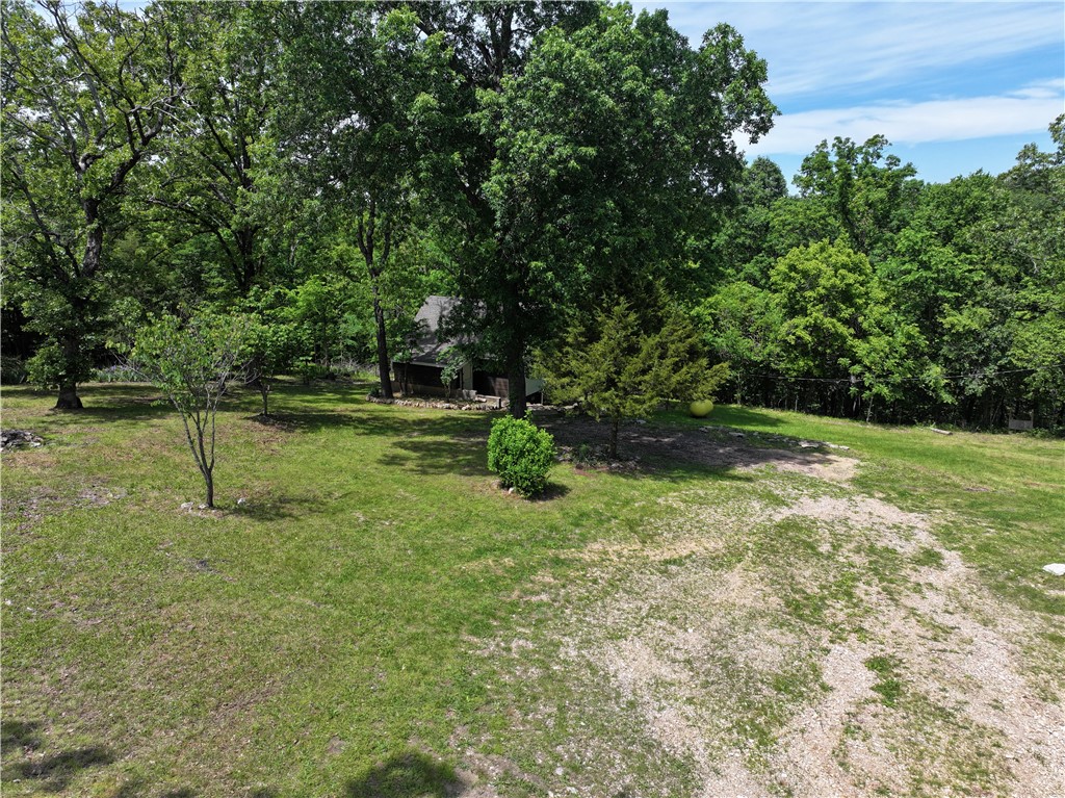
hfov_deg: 71.6
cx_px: 532
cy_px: 399
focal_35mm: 24
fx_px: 738
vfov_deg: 56.8
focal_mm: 12.29
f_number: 2.8
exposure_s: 1/2000
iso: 130
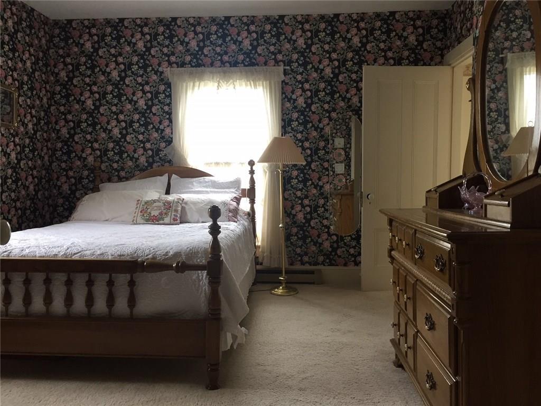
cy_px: 203
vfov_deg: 48.2
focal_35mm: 29
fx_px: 453
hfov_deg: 61.7
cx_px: 270
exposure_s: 1/30
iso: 40
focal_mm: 4.15
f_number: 2.2
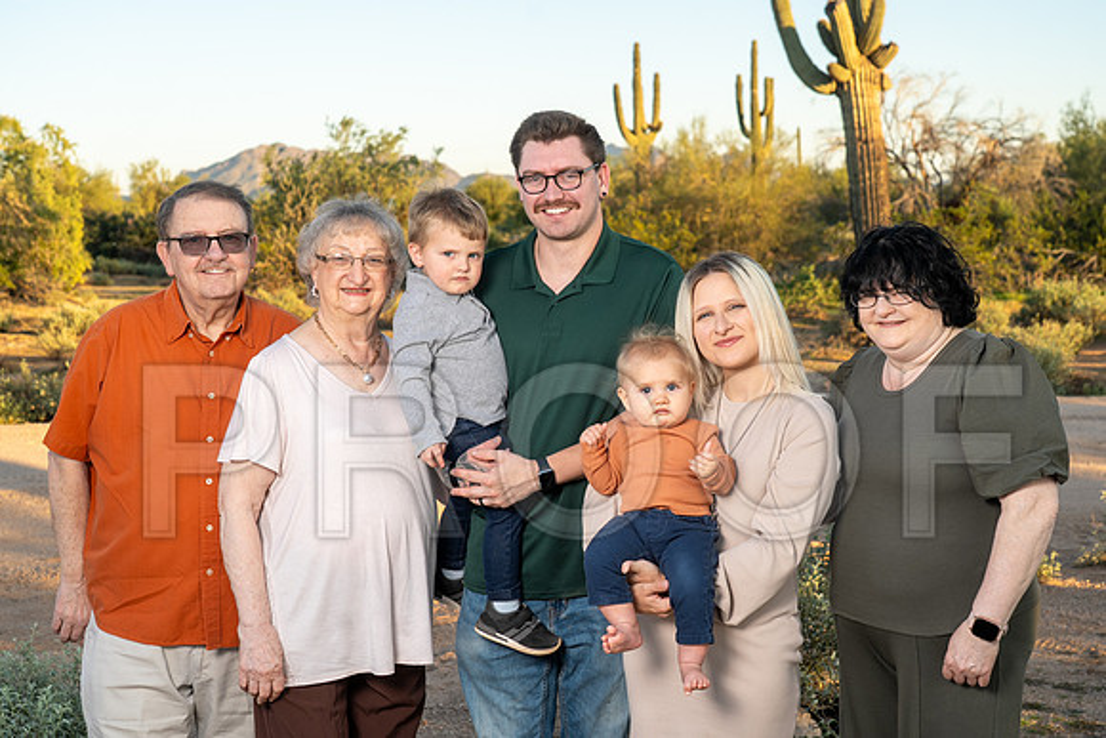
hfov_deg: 42.0
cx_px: 589
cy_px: 345
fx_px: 1439
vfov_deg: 28.8
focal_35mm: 47
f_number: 6.3
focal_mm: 44
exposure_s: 1/160
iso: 100
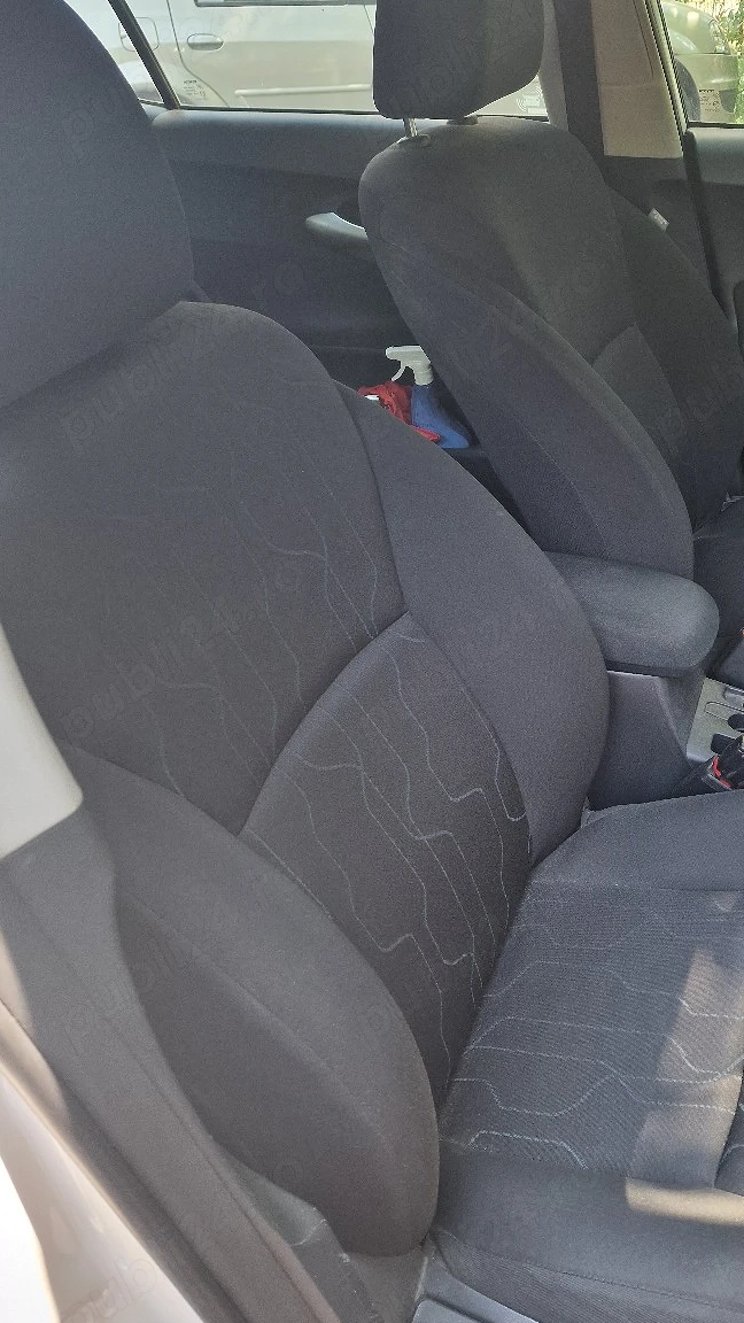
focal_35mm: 29
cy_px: 695
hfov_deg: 39.2
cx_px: 555
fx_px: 1017
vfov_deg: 66.0
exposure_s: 1/182
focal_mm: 6.4
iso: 200
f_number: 1.8
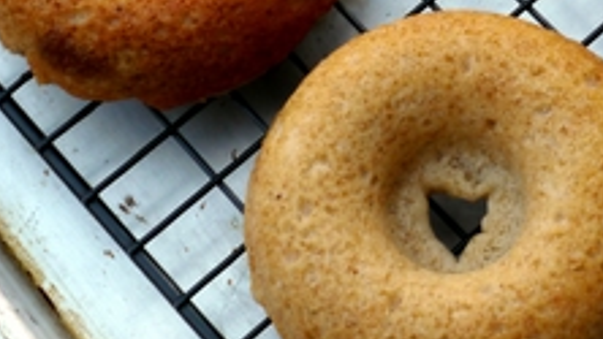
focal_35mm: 141
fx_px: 2255
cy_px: -151
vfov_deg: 8.4
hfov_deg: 15.1
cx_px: 536
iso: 400
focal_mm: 25
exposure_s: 1/30
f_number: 10
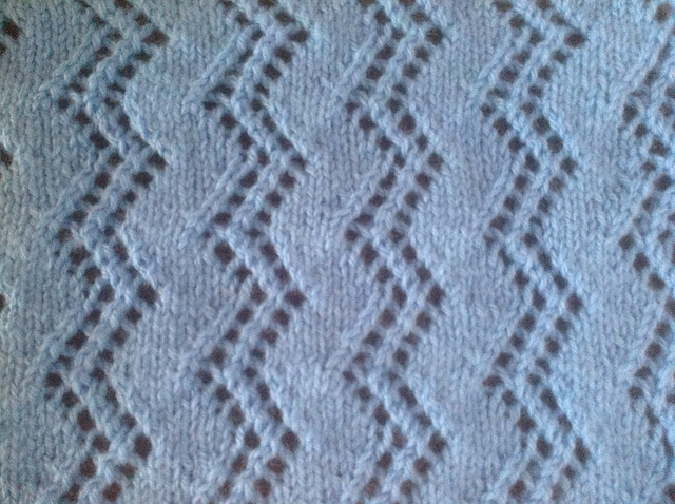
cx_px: 338
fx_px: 681
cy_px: 252
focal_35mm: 35
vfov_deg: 40.6
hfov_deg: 52.7
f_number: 2.4
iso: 500
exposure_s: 1/15
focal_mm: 4.28
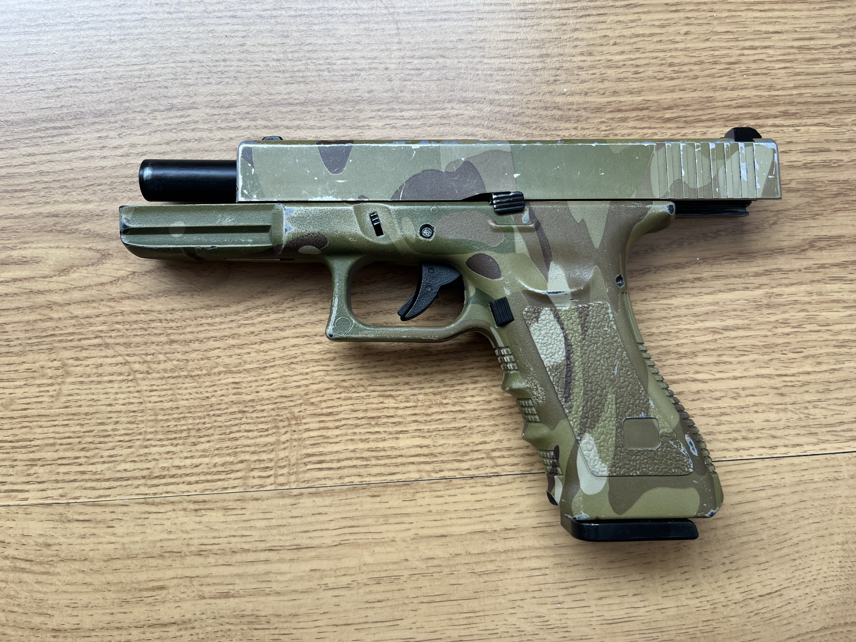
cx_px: 428
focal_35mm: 26
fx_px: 643
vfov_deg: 53.1
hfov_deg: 67.3
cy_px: 321
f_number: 1.6
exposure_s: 1/121
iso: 64
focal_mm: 5.1
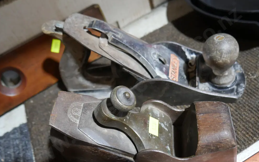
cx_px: 132
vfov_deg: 36.2
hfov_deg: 55.3
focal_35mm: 35
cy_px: 92
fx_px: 247
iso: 1000
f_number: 3.6
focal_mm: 16
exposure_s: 1/60
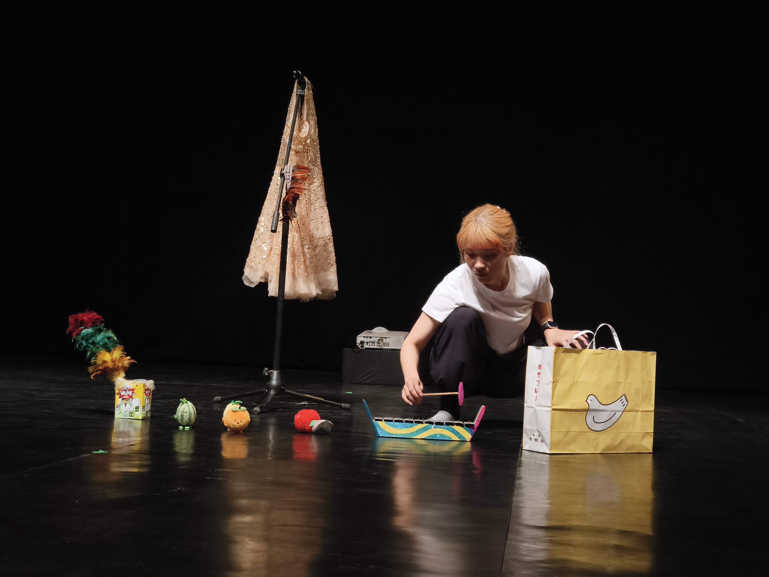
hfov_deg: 38.2
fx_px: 1111
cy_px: 288
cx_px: 384
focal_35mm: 50
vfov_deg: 29.1
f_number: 1.9
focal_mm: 7.1
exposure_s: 1/100
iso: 500
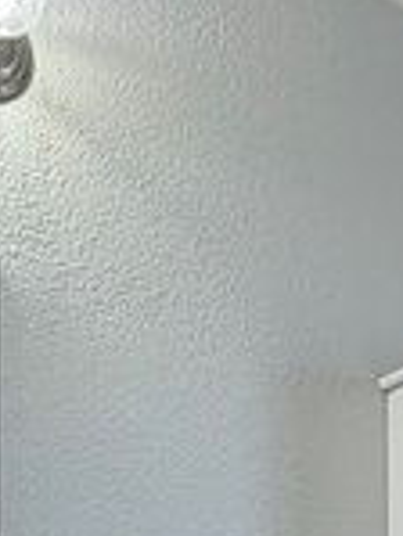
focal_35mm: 108
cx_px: 169
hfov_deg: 13.7
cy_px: 960
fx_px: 1674
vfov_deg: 15.6
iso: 100
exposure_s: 1/120
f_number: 2.2
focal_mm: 2.22
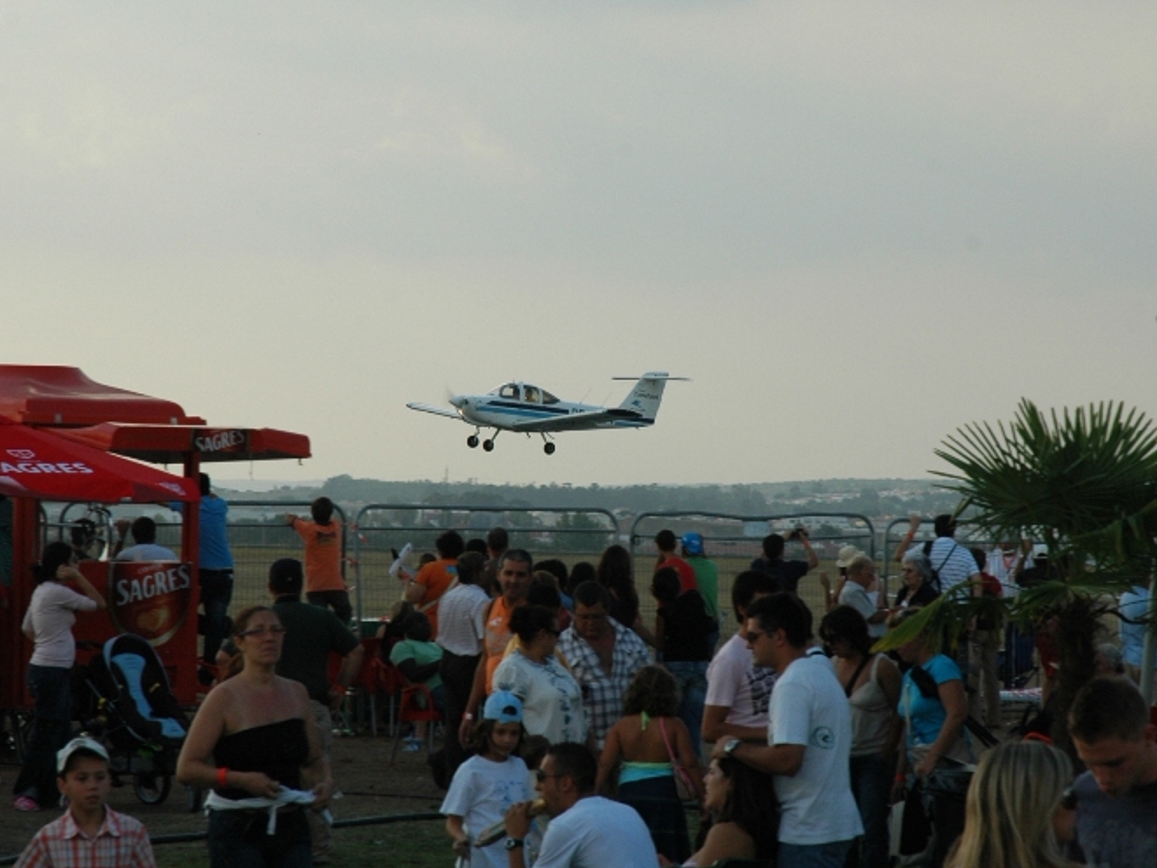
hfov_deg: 16.1
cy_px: 419
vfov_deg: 12.2
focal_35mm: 122
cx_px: 651
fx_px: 4078
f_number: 9
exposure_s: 1/320
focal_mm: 70
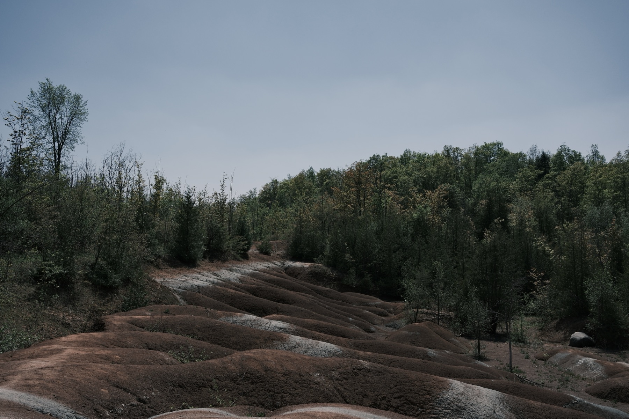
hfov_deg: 54.4
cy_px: 210
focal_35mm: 35
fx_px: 611
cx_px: 314
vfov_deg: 37.9
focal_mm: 23
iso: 125
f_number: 5.6
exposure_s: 1/850
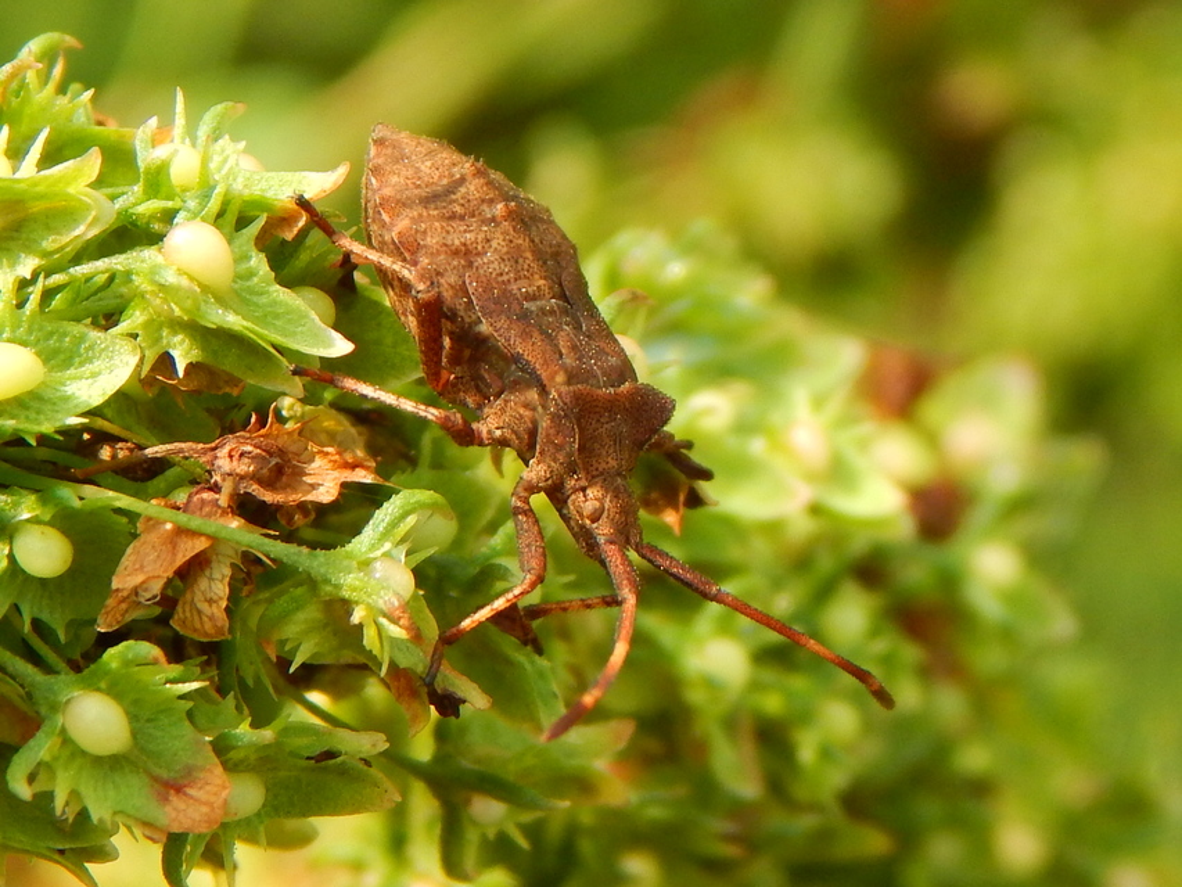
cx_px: 591
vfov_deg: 13.0
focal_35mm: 114
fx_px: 3893
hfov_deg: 17.3
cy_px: 444
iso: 160
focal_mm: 20.5
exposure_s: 1/250
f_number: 4.6
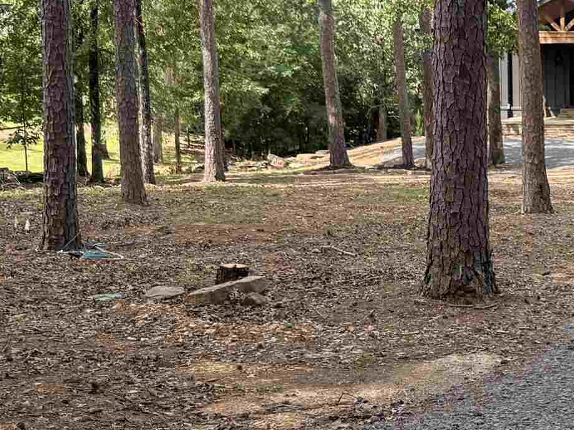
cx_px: 653
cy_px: 214
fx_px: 1326
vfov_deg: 18.4
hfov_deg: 22.8
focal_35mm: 80
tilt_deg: -7.1
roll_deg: +0.6
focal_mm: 6.76
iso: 100
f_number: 1.78
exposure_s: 1/602
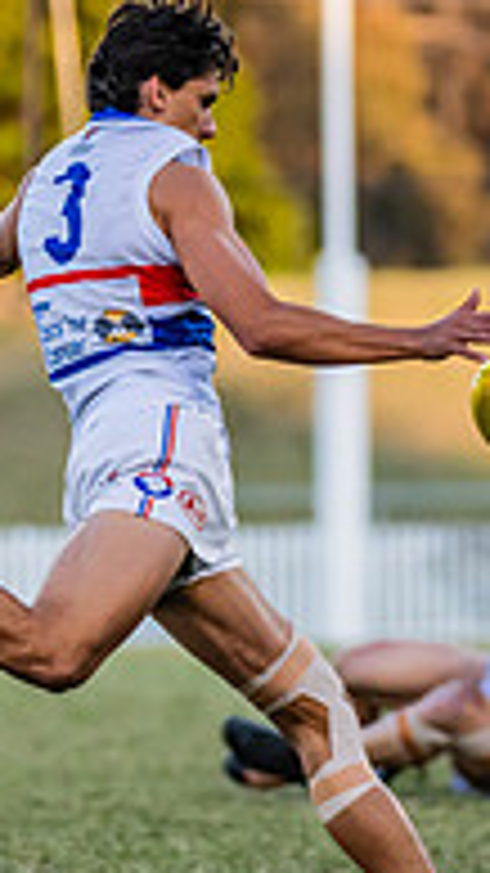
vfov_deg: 3.1
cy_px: 506
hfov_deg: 1.7
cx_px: 144
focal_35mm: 706
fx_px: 16322
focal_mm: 220
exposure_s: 1/1600
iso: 1100
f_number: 4
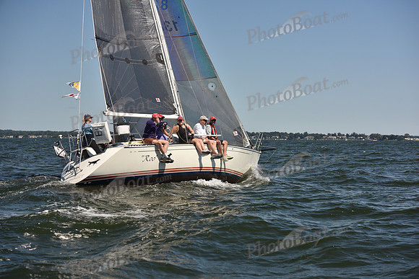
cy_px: 140
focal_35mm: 70
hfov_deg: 28.8
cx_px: 210
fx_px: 815
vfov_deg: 19.5
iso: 250
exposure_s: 1/1250
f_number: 4.5
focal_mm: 70
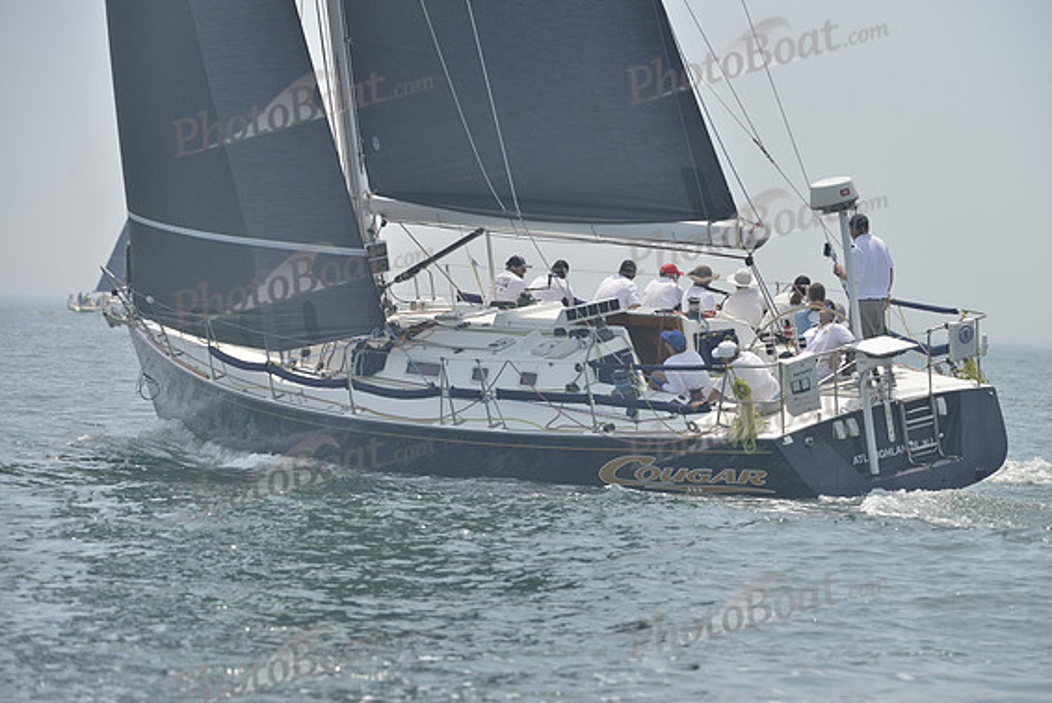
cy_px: 351
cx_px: 532
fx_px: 5993
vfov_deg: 6.7
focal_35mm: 205
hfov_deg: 10.0
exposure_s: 1/1000
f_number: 8
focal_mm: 200
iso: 280
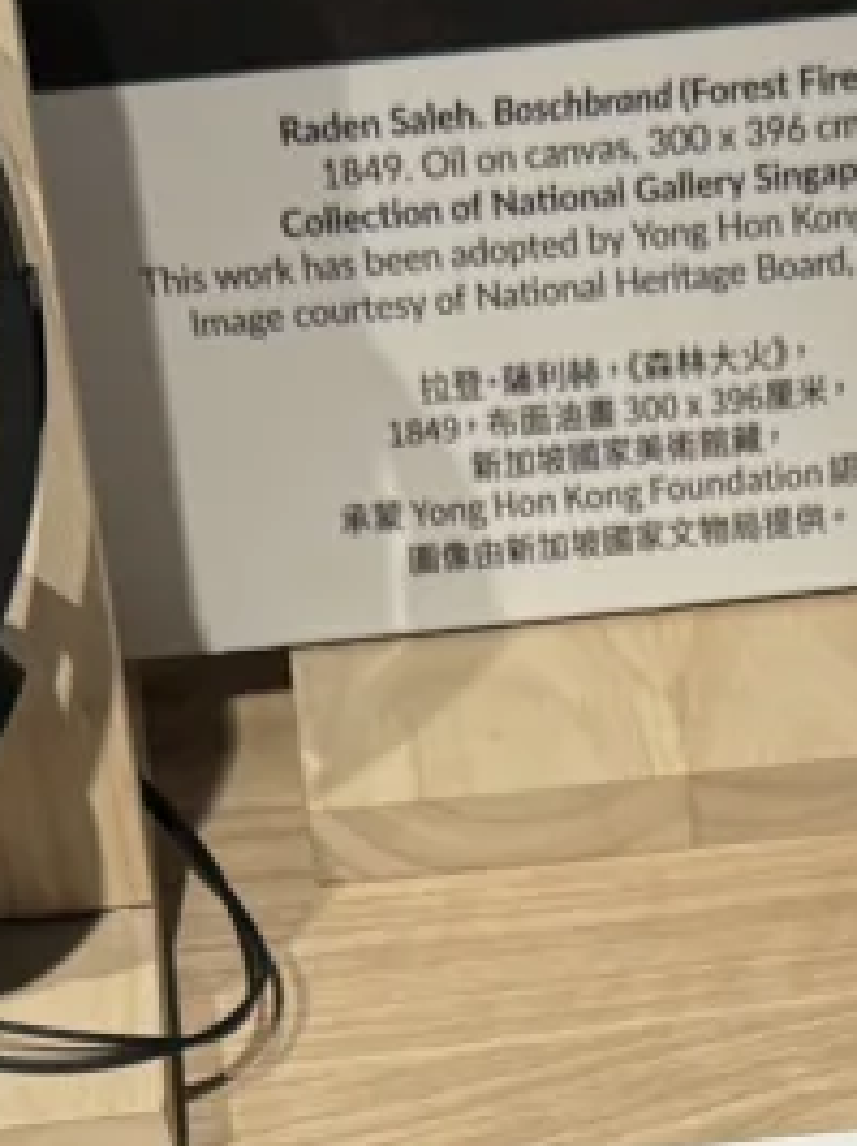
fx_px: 4298
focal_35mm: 130
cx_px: 814
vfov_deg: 14.2
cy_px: 1745
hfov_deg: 11.3
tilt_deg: -49.4
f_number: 1.78
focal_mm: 6.86
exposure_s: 1/685
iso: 100
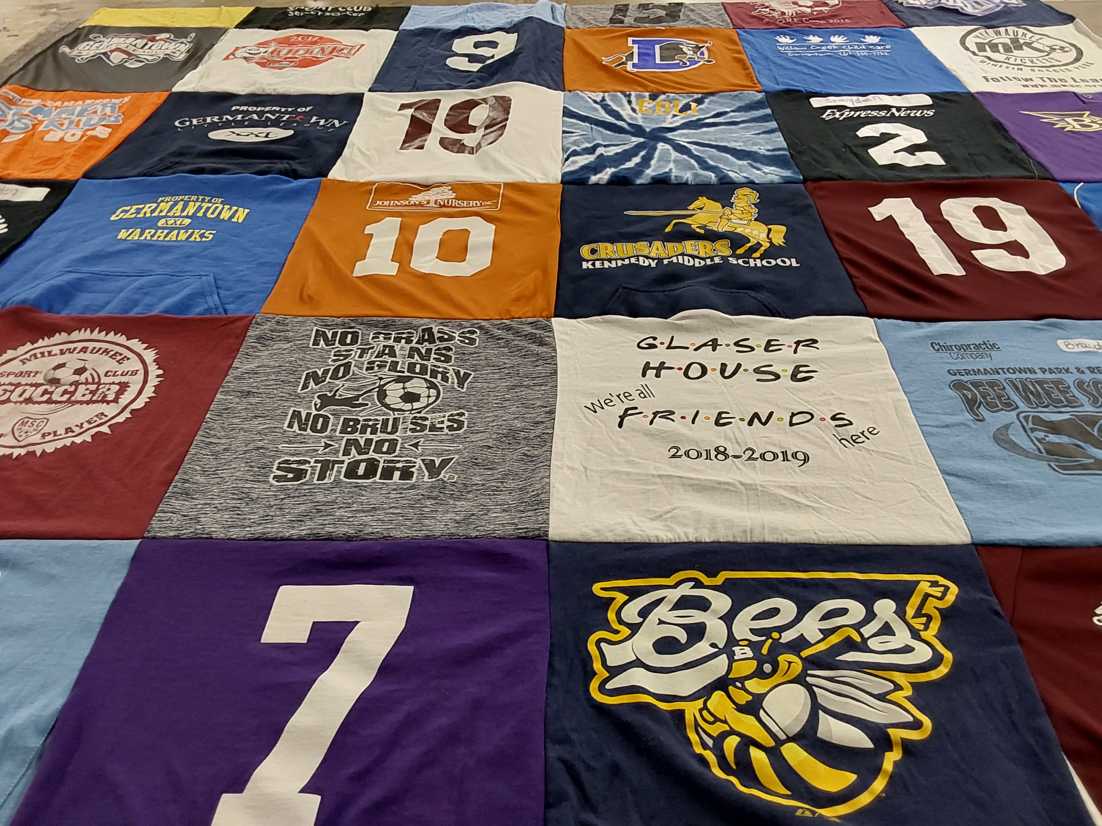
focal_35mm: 28
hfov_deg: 63.4
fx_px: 891
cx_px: 551
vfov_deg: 49.7
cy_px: 413
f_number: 1.9
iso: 100
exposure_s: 1/60
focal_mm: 2.91
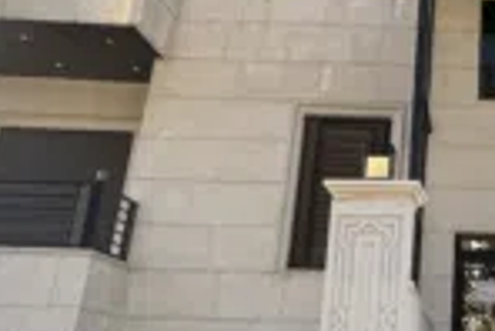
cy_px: 7
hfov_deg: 29.6
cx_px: 502
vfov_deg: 21.0
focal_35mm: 63
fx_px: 867
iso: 50
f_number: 2.2
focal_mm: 2.22
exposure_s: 1/763
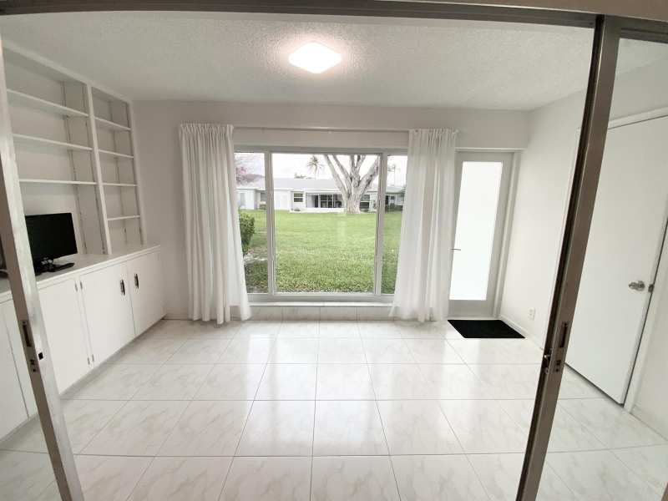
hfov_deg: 106.2
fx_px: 251
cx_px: 334
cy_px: 250
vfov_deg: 89.9
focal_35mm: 13
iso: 64
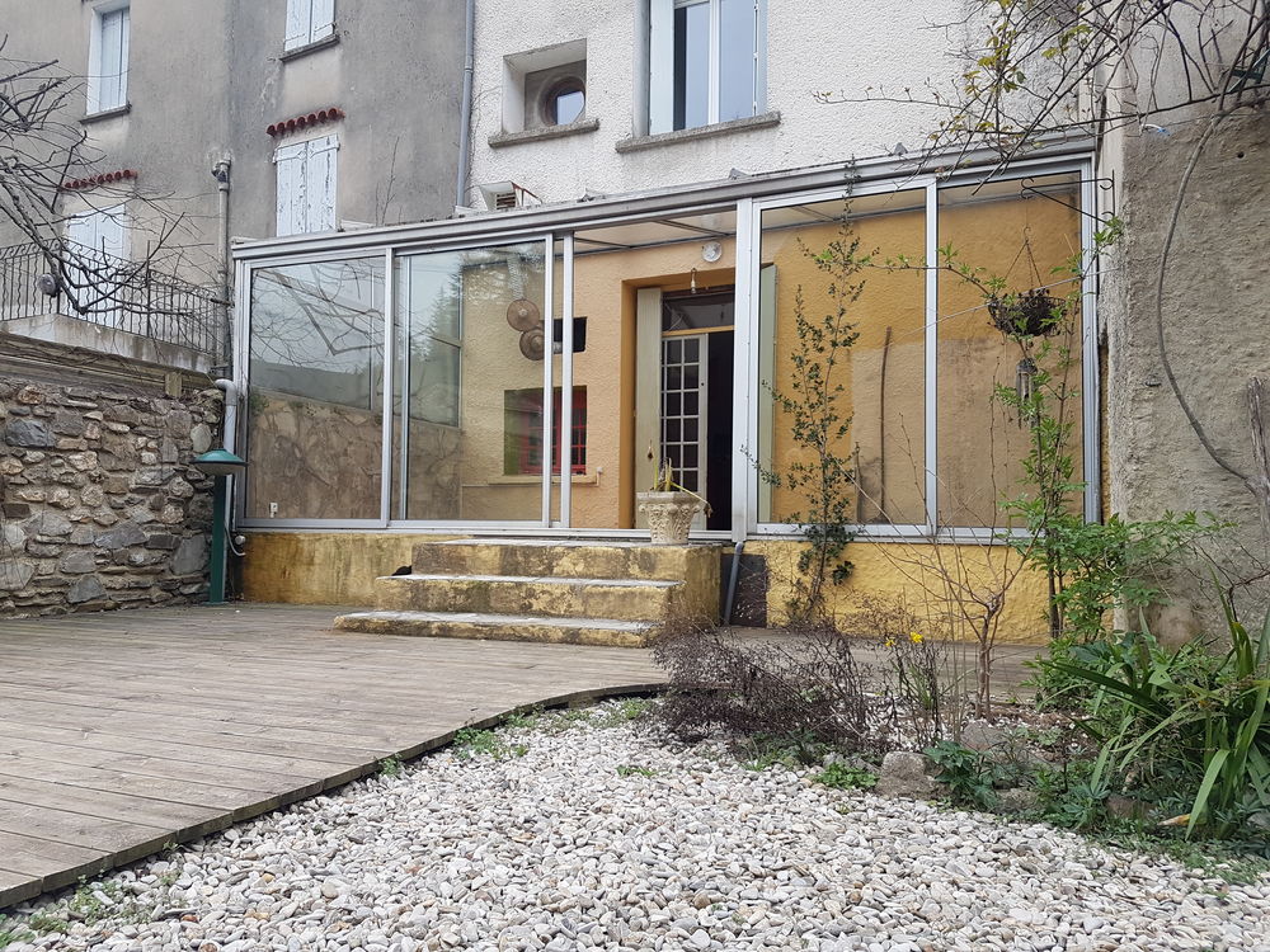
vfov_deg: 53.1
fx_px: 954
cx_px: 635
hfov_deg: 67.3
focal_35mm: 26
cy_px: 476
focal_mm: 4.2
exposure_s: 1/139
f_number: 1.7
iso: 40
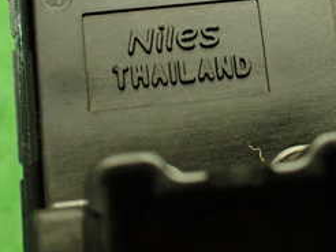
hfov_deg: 24.7
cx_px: 254
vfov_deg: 18.8
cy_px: 59
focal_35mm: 78
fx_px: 758
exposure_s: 1/80
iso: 800
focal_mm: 5.79
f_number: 2.4
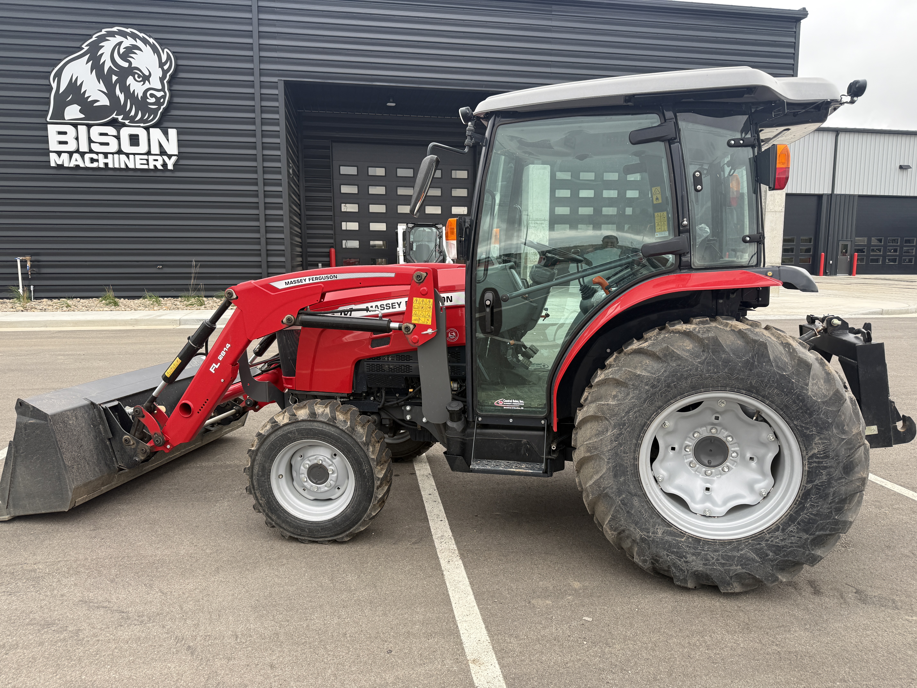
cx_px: 458
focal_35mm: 24
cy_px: 344
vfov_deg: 56.8
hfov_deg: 71.6
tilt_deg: -5.7
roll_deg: +0.9
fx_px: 636
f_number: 1.78
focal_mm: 6.76
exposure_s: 1/555
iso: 80
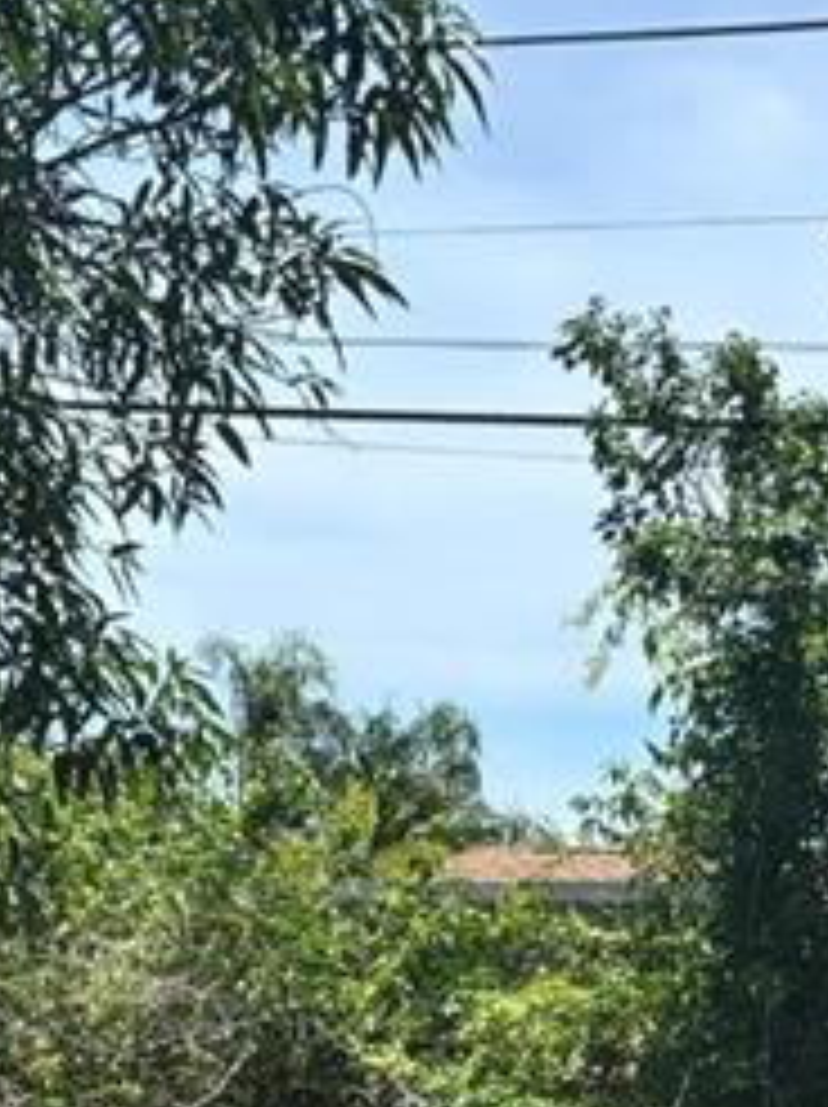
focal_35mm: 127
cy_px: 1706
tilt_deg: -7.2
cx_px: 382
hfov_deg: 11.7
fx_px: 4057
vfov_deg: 14.4
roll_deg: -2.4
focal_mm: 5.96
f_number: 1.6
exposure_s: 1/2571
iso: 50
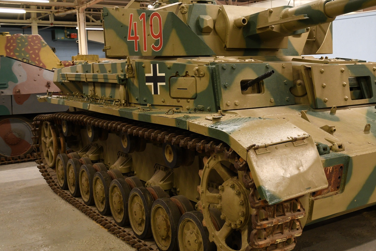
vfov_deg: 28.6
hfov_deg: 40.8
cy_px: 119
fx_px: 491
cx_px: 278
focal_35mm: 47
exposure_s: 1/30
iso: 640
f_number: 2.8
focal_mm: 20
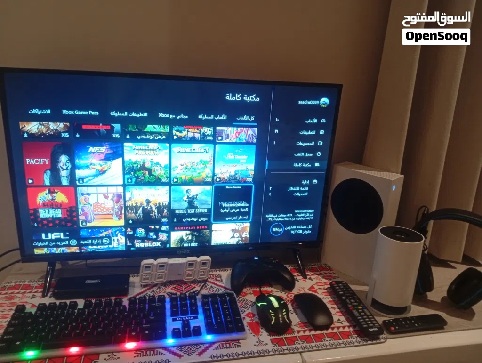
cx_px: 241
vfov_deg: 51.5
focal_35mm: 27
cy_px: 182
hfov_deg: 65.2
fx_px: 376
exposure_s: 1/30
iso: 548
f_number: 1.8
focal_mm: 3.98
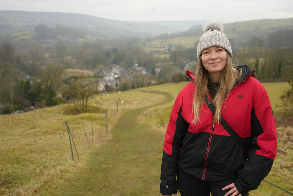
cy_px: 98
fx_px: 326
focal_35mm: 40
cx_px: 146
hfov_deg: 48.5
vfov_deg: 33.4
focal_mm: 40
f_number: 4
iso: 160
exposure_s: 1/160
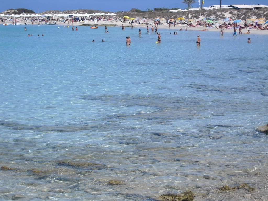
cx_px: 134
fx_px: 573
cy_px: 100
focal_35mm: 74
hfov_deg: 26.3
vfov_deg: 19.9
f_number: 11.6
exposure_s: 1/125
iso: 64
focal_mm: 13.1
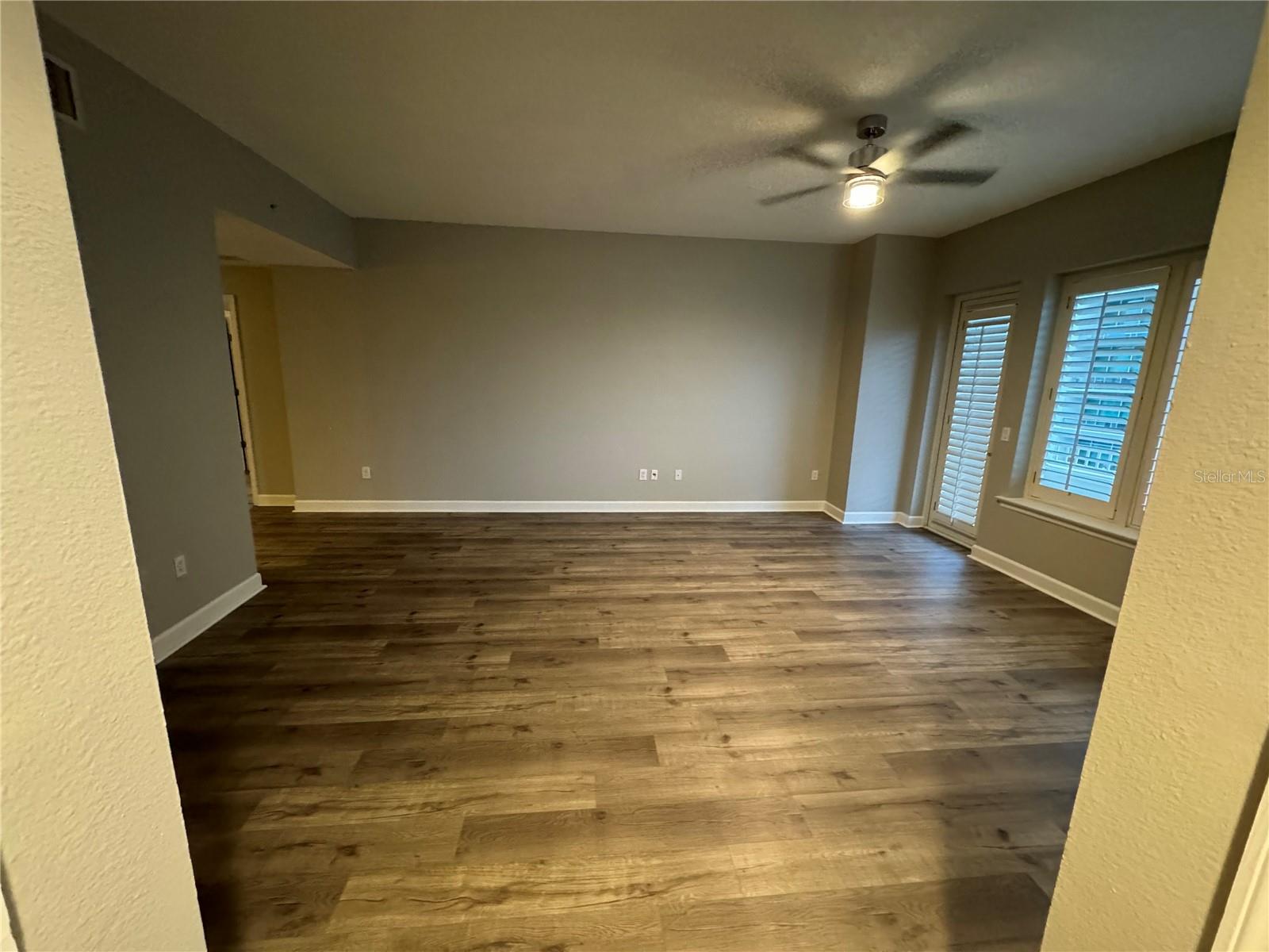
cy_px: 476
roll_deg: -2.3
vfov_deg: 85.7
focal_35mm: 14
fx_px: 513
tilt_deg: -12.3
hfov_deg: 102.1
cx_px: 634
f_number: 2.2
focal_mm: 2.22
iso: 1000
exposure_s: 1/60
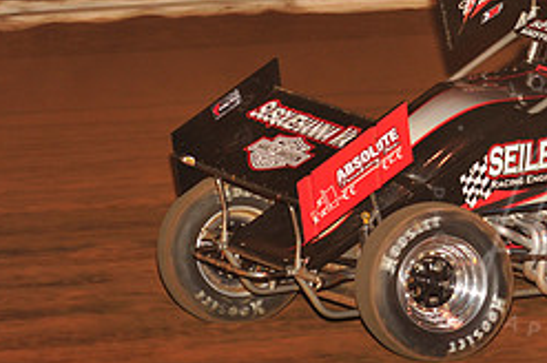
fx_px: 3748
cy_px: 2
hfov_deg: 8.3
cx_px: 560
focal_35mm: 247
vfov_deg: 5.5
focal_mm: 105
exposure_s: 1/320
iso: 800
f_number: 6.3
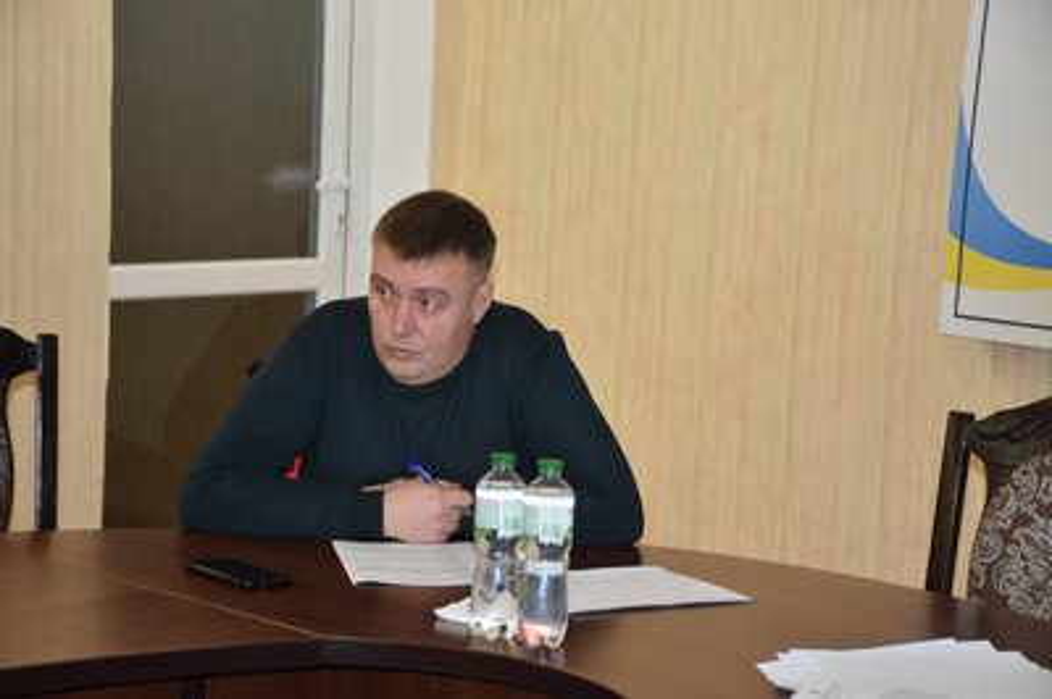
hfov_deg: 22.6
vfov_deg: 15.2
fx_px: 2628
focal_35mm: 90
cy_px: 350
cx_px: 526
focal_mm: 60
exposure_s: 1/60
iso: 900
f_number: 5
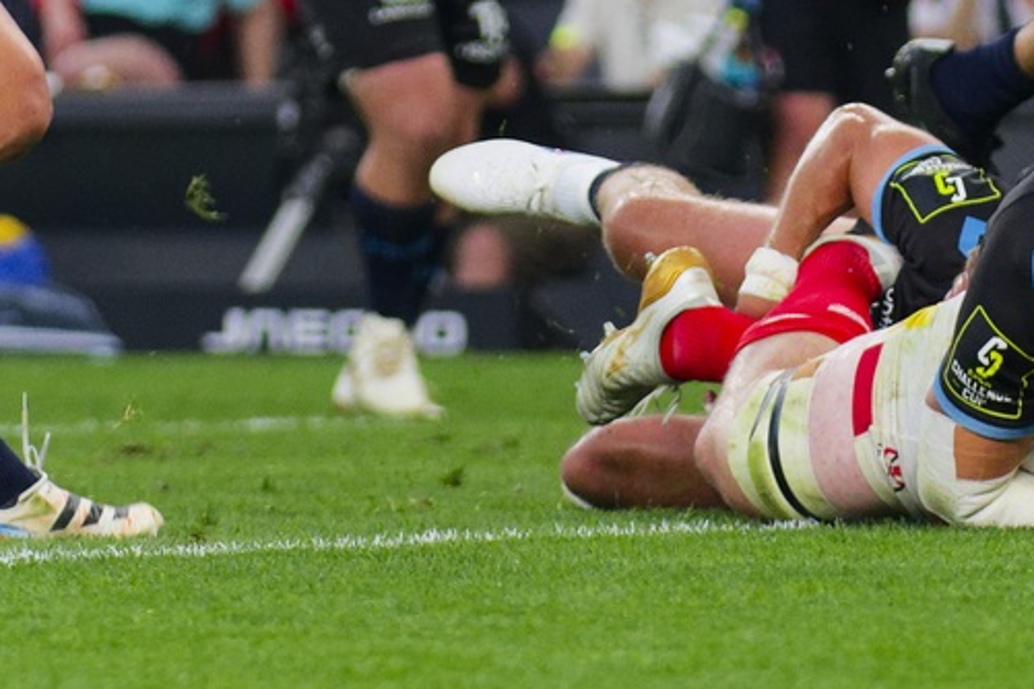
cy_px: 589
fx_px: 23924
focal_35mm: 833
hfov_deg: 2.5
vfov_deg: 1.7
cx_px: 842
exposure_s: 1/1250
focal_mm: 155
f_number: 2.8
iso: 1000
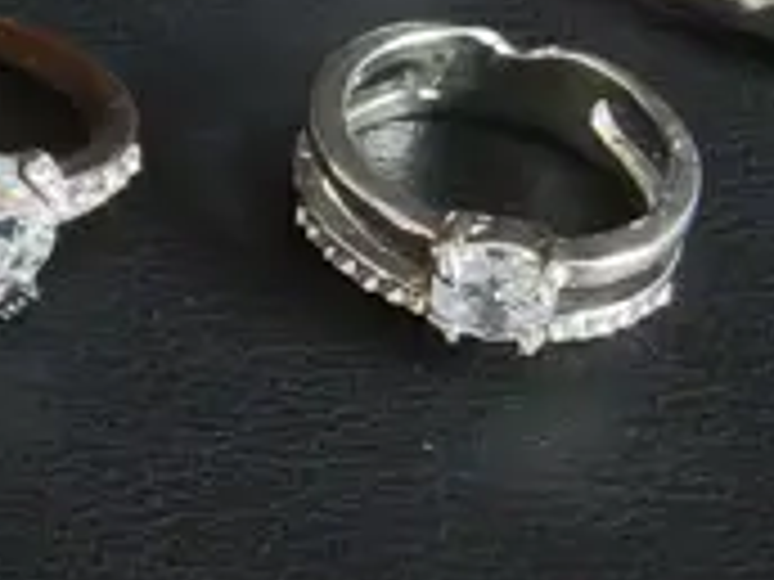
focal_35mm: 161
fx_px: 3600
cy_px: -18
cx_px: -1026
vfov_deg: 9.2
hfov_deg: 10.7
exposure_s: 1/120
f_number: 2
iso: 100
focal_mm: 2.87
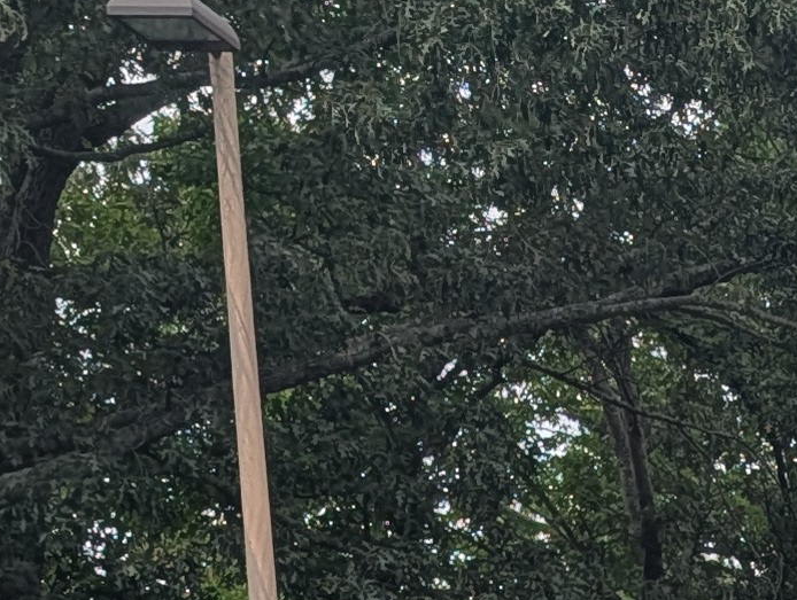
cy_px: 1659
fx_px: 3252
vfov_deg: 9.0
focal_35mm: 141
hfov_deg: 11.7
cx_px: 1828
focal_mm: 6.9
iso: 19
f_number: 1.68
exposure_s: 1/674
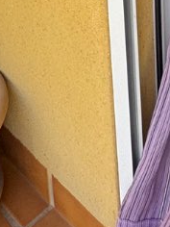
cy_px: -277
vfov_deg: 15.4
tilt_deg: -14.1
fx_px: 583
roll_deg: -5.3
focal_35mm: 89
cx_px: 376
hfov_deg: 13.4
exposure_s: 1/99
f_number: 2.2
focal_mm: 2.22
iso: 40
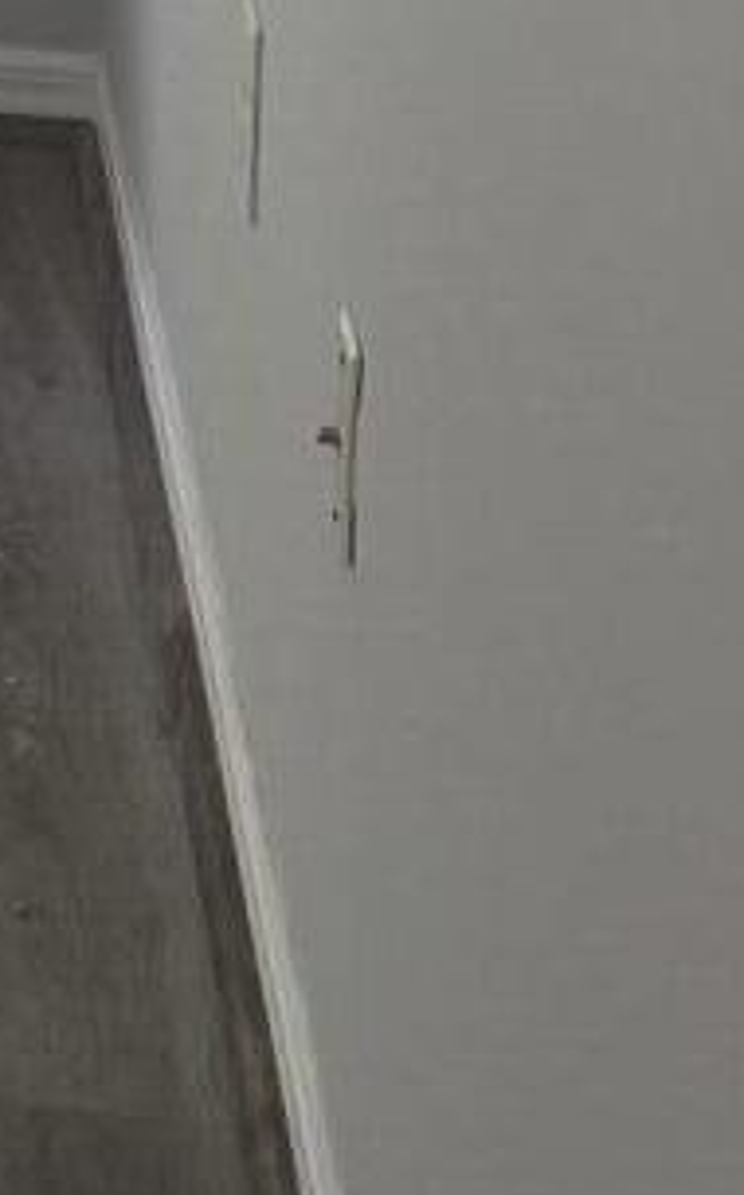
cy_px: -1015
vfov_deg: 11.6
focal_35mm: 167
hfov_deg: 7.0
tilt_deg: -7.3
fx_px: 5431
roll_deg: -0.2
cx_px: -1508
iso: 125
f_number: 1.78
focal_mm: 6.76
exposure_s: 1/60
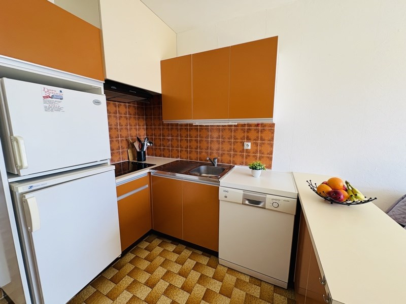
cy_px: 152
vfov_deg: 85.7
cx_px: 203
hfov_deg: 102.1
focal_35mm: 14
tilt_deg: -9.2
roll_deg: +0.3
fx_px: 164
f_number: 2.2
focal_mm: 2.22
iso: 64
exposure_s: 1/99
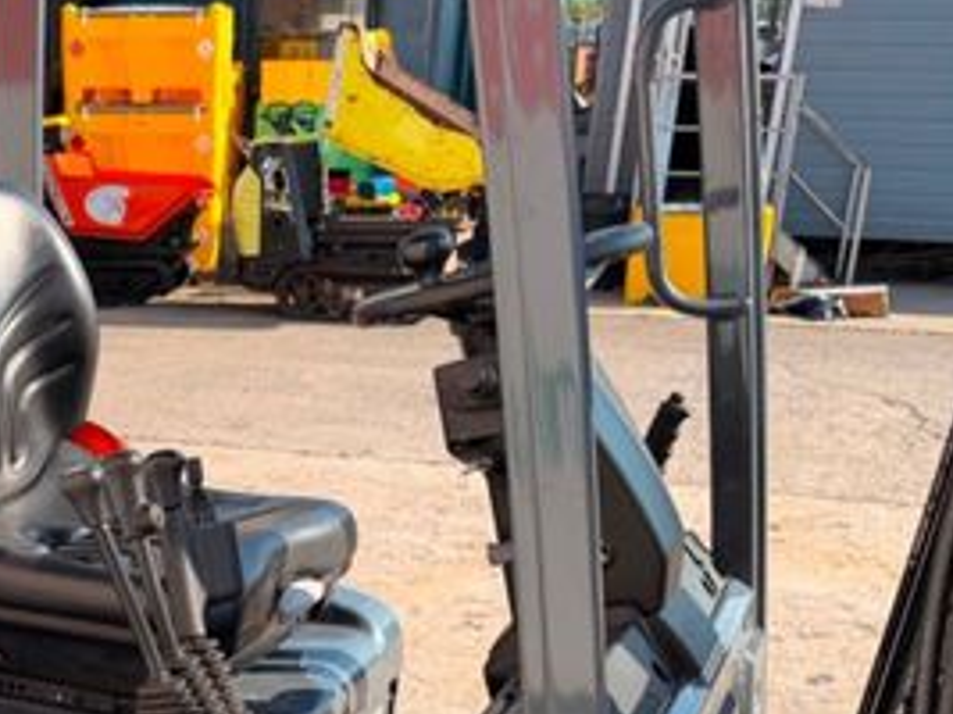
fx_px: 1486
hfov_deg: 33.8
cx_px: 114
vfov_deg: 25.0
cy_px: 796
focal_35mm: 54
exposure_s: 1/2232
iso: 80
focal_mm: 6.76
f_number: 1.78
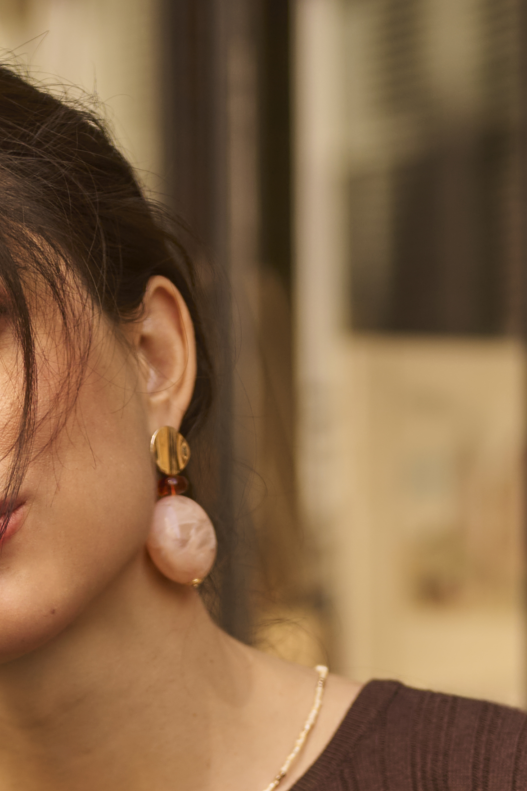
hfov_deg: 5.8
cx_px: 190
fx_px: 5161
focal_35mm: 235
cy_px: 1433
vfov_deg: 8.4
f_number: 2.2
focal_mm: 50
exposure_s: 1/800
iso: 100
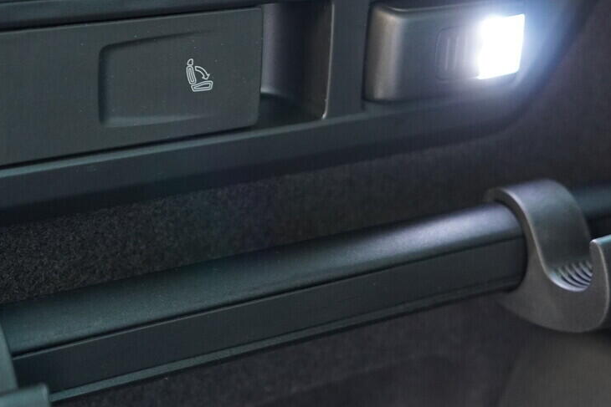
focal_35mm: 71
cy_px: 140
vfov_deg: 19.1
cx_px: 315
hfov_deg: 28.4
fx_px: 1205
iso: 1600
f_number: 2.8
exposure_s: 1/40
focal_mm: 24
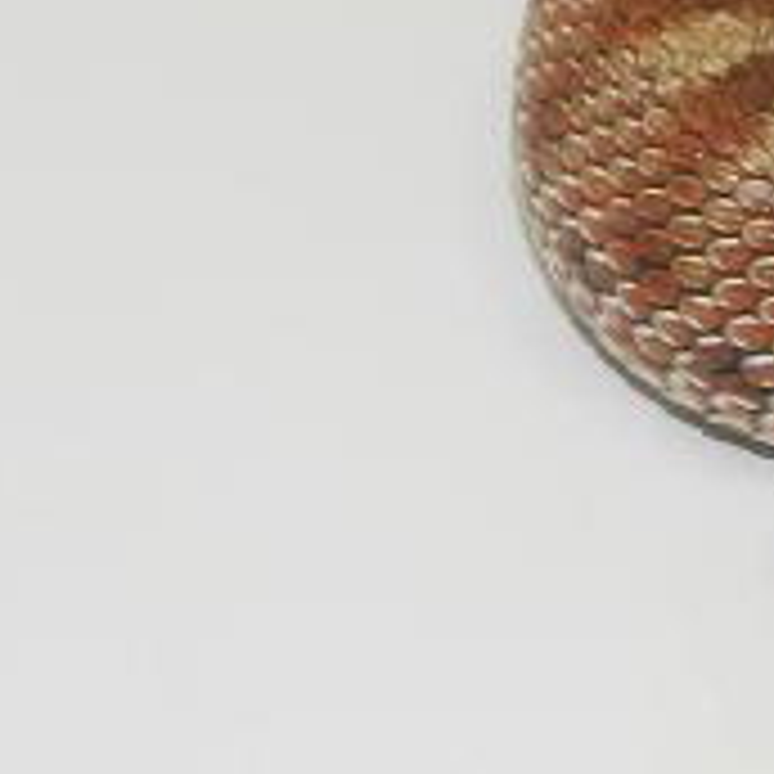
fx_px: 6881
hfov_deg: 6.4
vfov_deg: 6.4
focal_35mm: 272
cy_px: -86
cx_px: 1152
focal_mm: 9.4
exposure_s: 1/30
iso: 160
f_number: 4.4
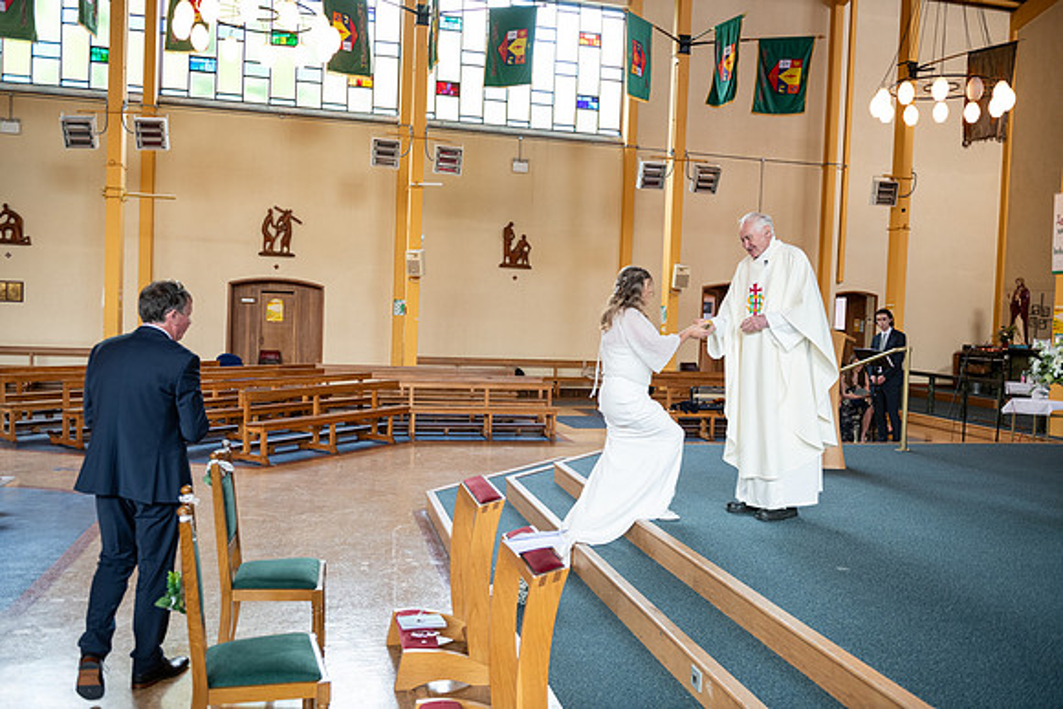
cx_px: 532
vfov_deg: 45.0
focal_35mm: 29
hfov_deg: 63.6
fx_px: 856
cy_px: 354
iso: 640
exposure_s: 1/160
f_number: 3.5
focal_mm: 29
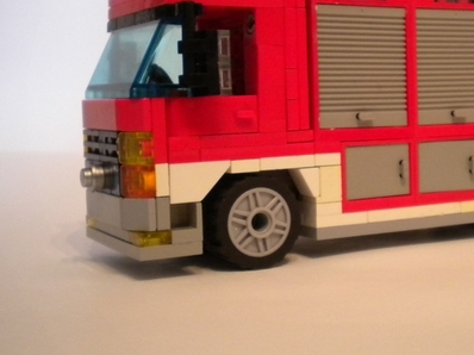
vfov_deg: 22.1
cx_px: 353
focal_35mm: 66
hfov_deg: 29.0
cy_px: 107
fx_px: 903
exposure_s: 1/8.8
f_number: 3.5
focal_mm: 7.4
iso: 464
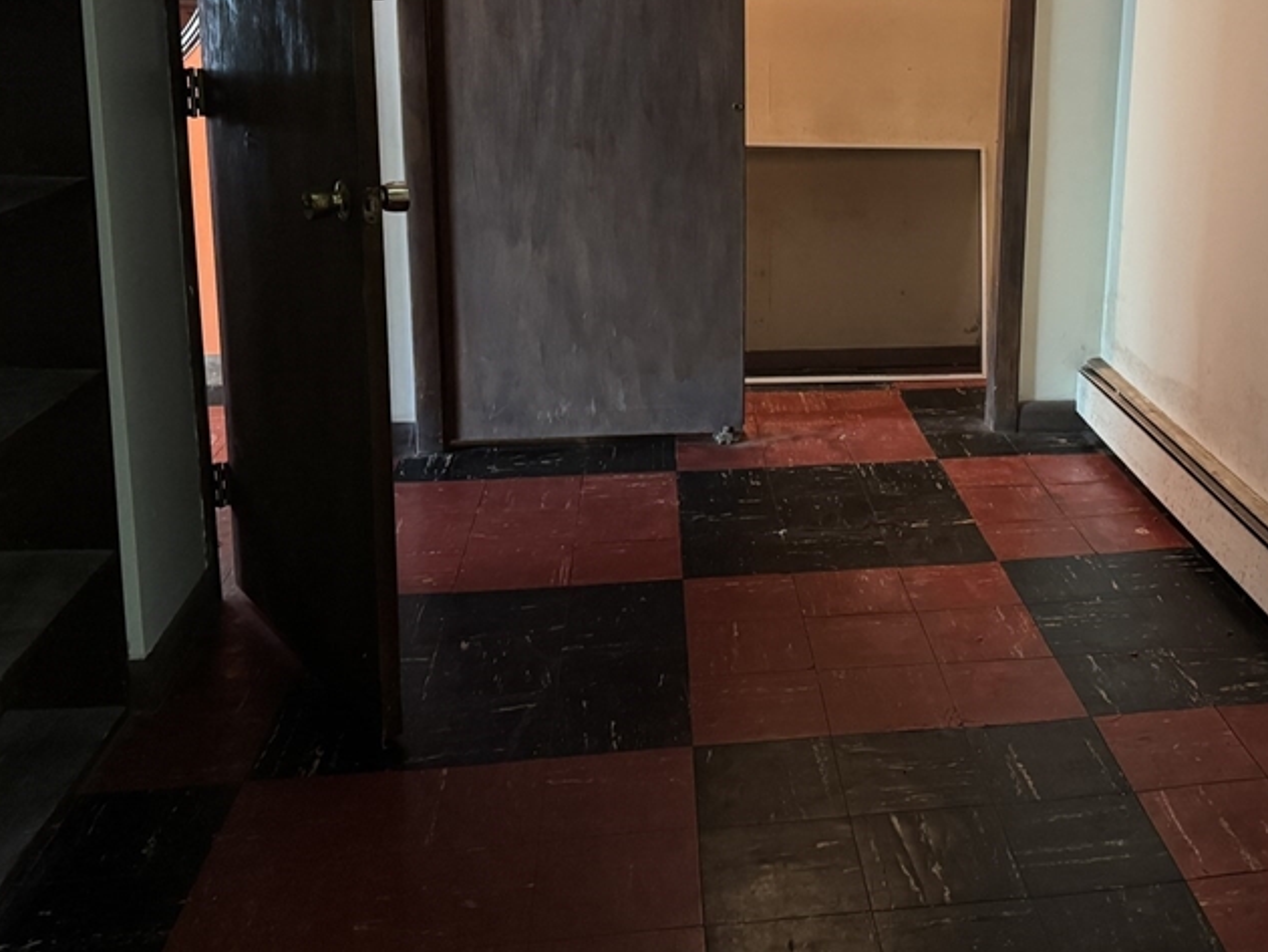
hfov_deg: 46.1
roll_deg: -1.8
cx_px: 956
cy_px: 280
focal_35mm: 39
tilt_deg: -12.0
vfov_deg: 36.3
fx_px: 1429
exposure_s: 1/30
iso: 800
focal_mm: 6.76
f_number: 1.78
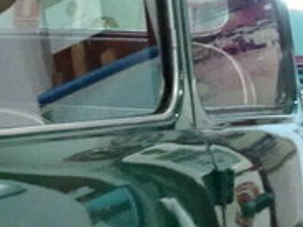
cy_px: 416
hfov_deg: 8.3
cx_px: -548
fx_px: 1829
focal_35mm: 209
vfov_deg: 6.9
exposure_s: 1/15
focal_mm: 5.43
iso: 800
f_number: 4
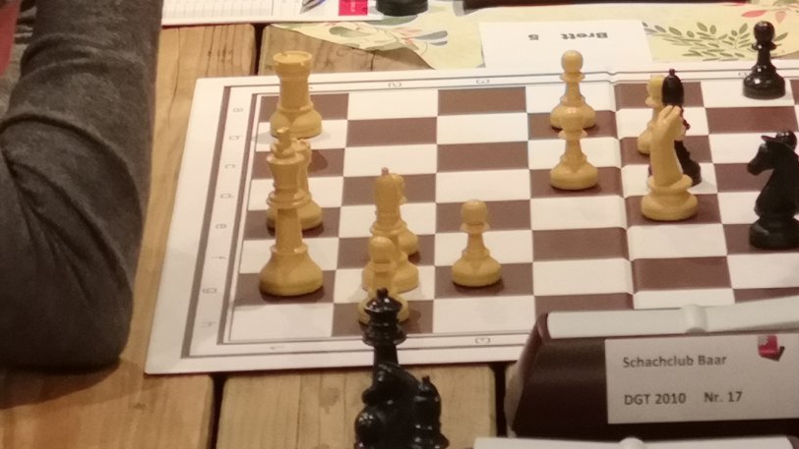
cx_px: 530
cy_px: -37
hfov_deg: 9.0
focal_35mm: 239
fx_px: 5064
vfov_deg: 5.1
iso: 400
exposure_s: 1/25
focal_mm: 7.48
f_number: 2.4
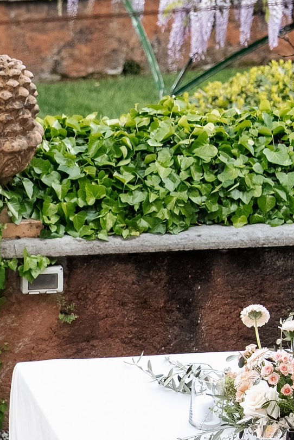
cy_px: 435
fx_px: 3818
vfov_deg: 6.6
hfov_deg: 4.4
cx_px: -282
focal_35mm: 312
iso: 500
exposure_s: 1/400
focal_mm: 66
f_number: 3.5
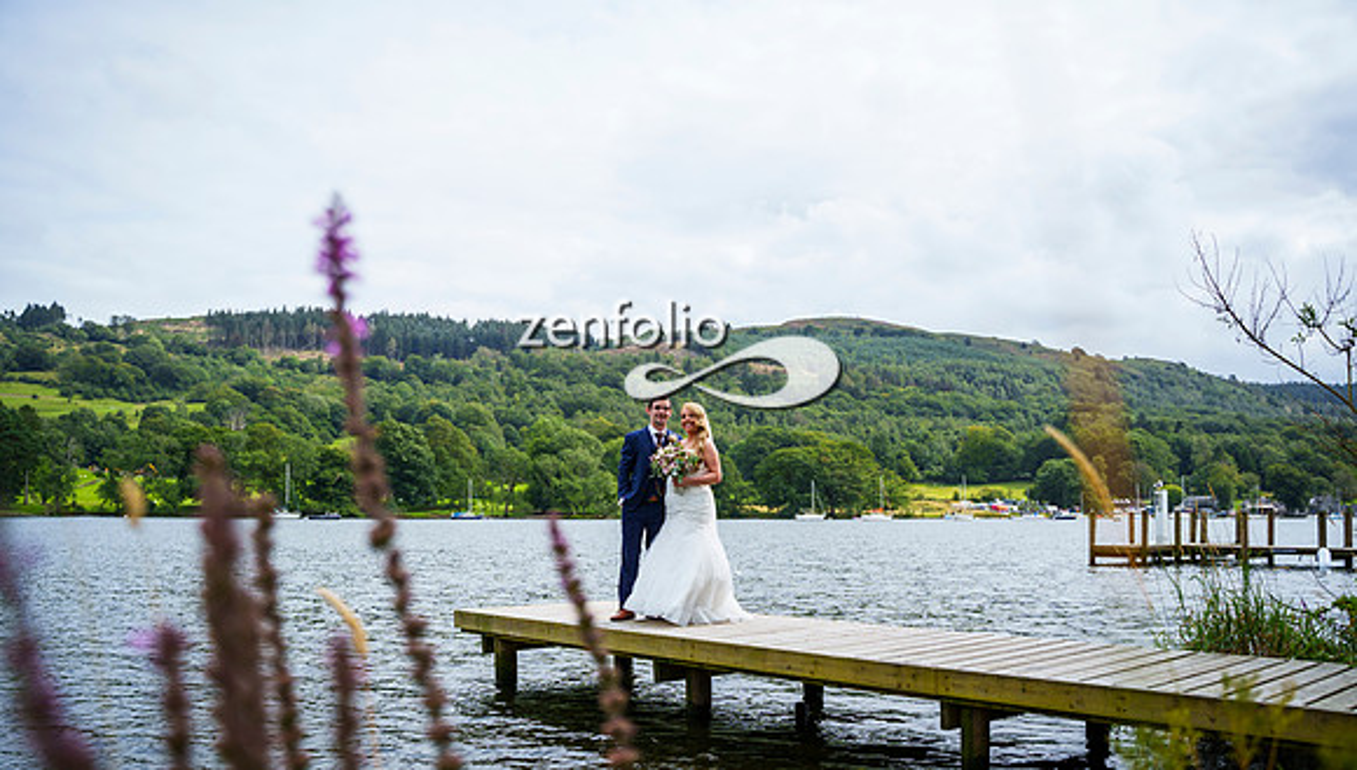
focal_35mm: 29
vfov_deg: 39.9
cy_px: 452
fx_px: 1055
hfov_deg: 65.5
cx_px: 678
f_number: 3.2
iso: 200
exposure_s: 1/3200
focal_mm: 28
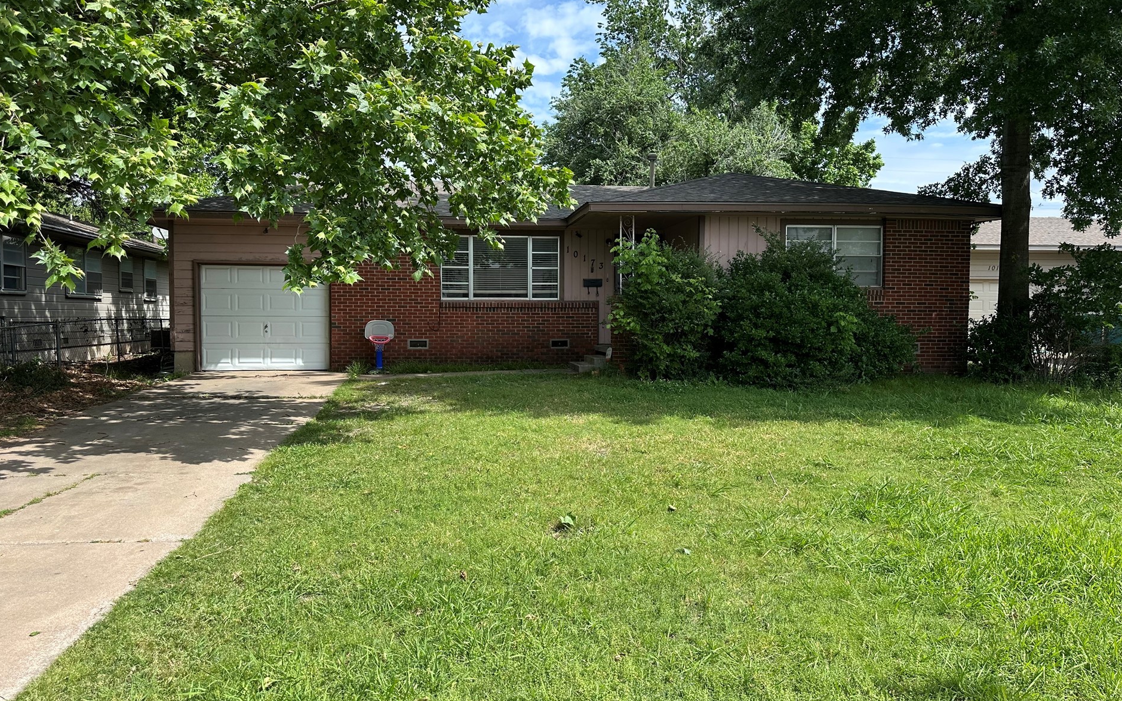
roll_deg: -0.5
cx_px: 552
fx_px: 795
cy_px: 343
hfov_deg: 70.4
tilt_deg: -1.7
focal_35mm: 26
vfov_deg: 47.6
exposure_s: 1/2155
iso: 80
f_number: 1.78
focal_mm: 6.86
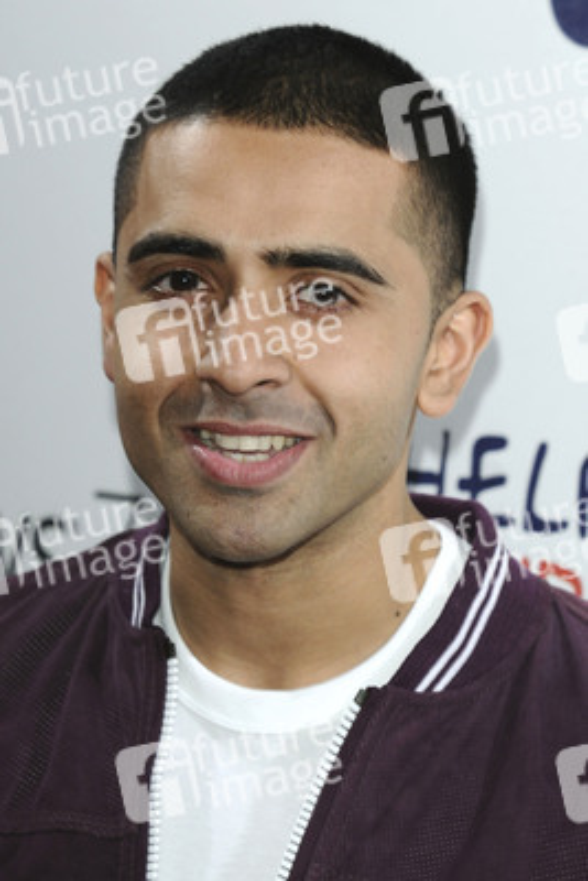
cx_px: 294
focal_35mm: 158
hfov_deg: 8.7
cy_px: 440
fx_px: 3855
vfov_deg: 13.0
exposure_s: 1/160
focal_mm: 105
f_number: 5
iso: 400
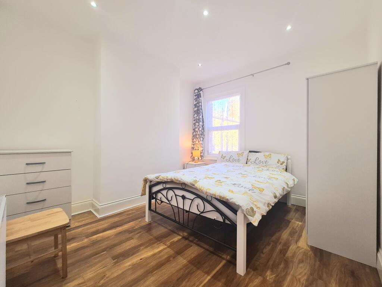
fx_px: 143
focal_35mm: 13
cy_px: 144
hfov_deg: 106.2
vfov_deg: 89.9
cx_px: 191
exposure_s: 1/100
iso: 125
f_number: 2.2
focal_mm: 2.22
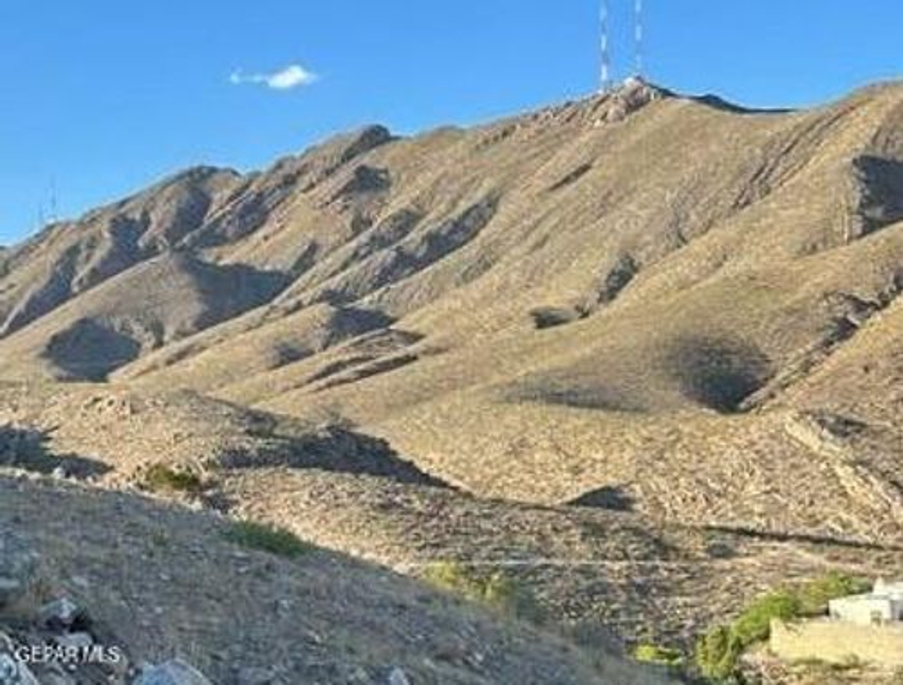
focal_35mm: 26
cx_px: 452
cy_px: 342
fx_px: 681
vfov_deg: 53.4
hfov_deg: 67.1
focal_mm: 5.7
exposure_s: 1/2083
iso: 50
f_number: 1.5
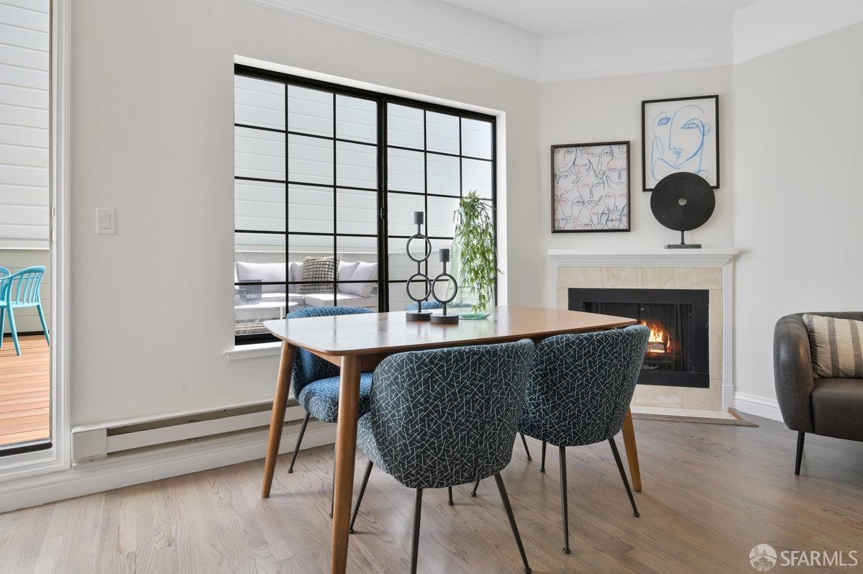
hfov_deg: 87.0
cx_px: 432
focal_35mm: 19
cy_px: 287
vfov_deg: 64.5
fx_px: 455
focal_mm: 19
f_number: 11
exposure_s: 1/15
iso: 400
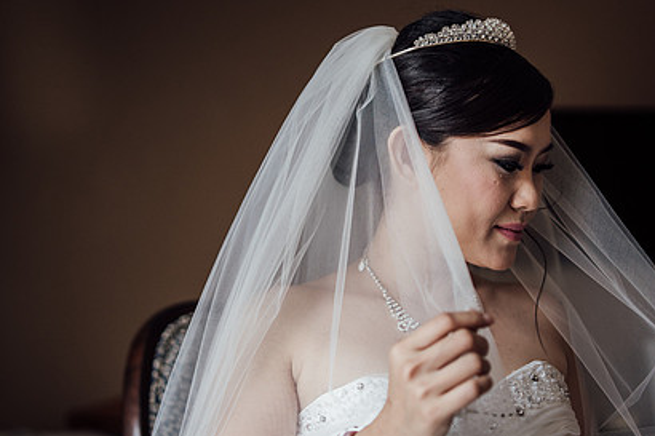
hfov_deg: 36.2
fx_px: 1000
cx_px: 305
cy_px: 248
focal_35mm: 55
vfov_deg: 24.6
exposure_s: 1/800
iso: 320
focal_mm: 35
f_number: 1.4
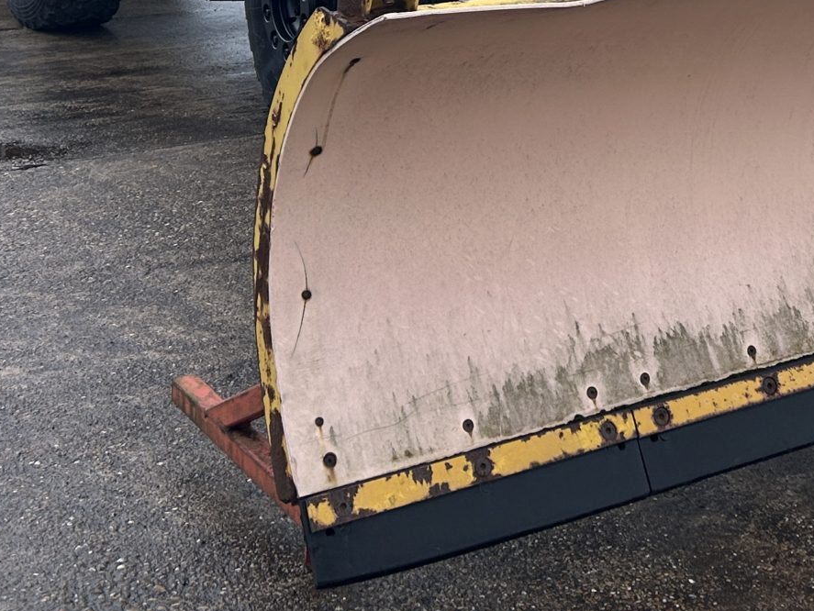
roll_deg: -0.7
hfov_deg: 25.0
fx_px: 1764
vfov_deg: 18.4
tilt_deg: -2.5
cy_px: -169
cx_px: 767
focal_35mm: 75
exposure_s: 1/965
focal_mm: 5.7
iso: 50
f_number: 1.5
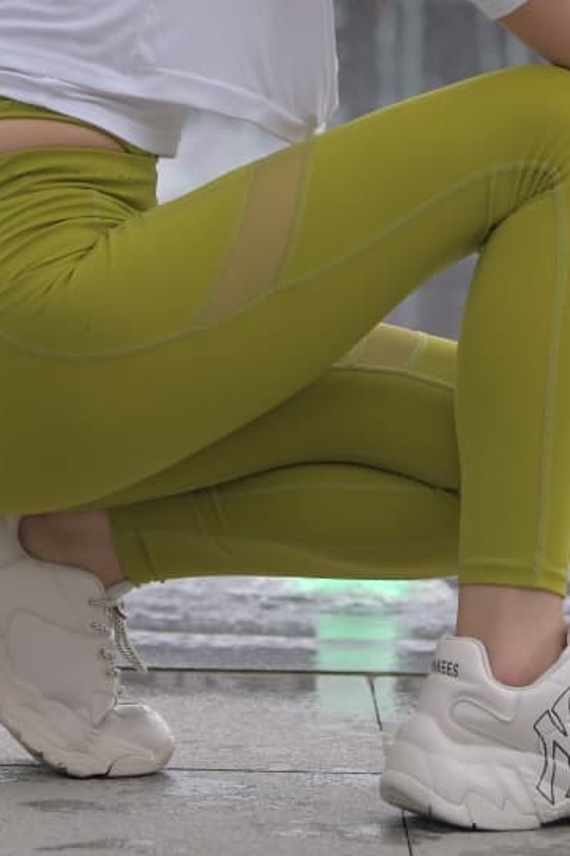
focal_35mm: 315
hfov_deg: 4.4
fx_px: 7481
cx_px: 143
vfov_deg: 6.5
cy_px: -268
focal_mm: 95
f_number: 4
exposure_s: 1/800
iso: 640
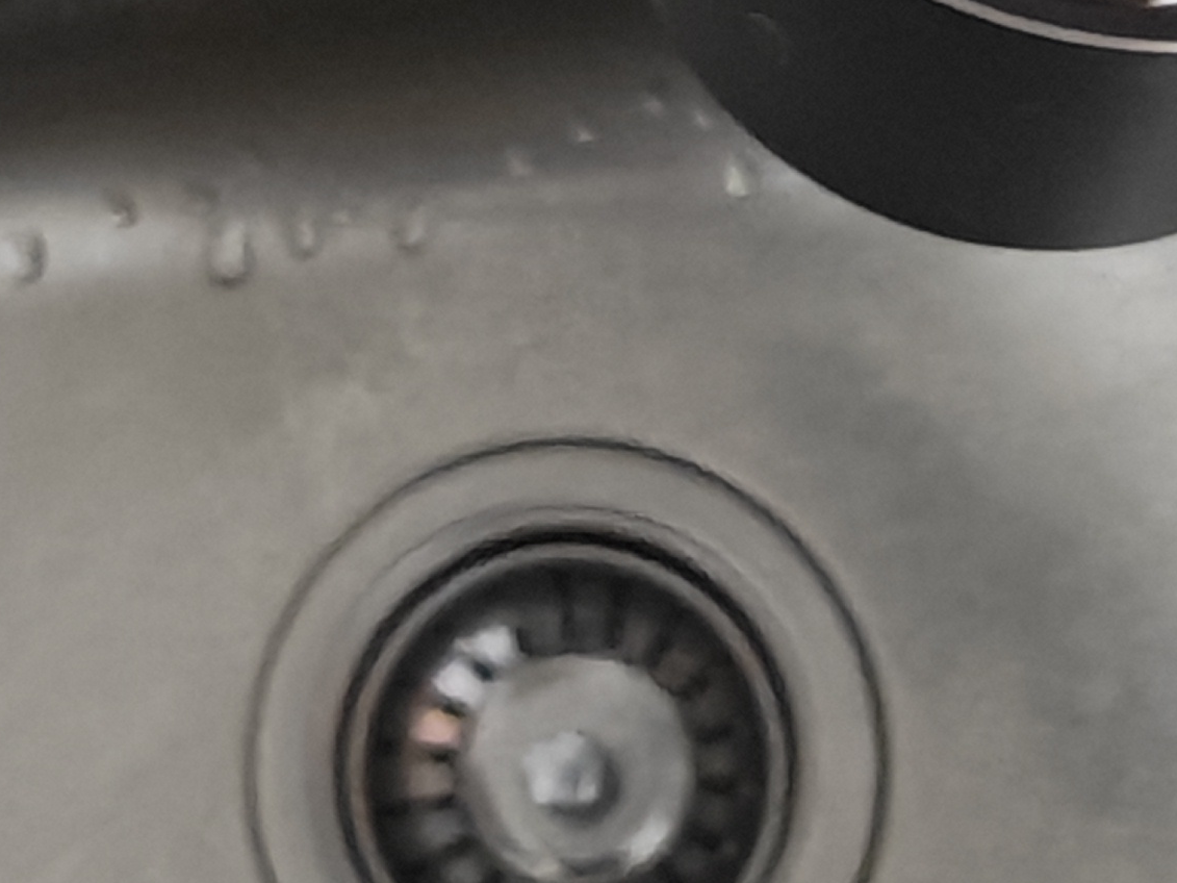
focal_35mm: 82
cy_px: -381
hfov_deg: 23.8
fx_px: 2788
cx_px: 605
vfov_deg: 16.6
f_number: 2
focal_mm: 1.82
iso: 500
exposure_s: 1/25
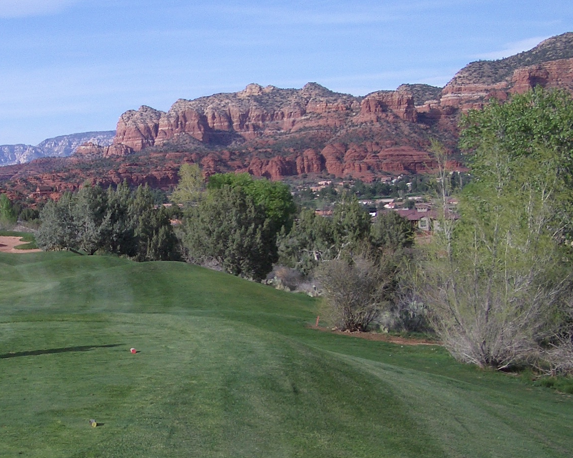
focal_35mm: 68
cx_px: 41
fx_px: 1153
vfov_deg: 22.5
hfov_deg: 26.8
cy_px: 245
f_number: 4.3
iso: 50
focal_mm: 5.8
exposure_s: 1/400
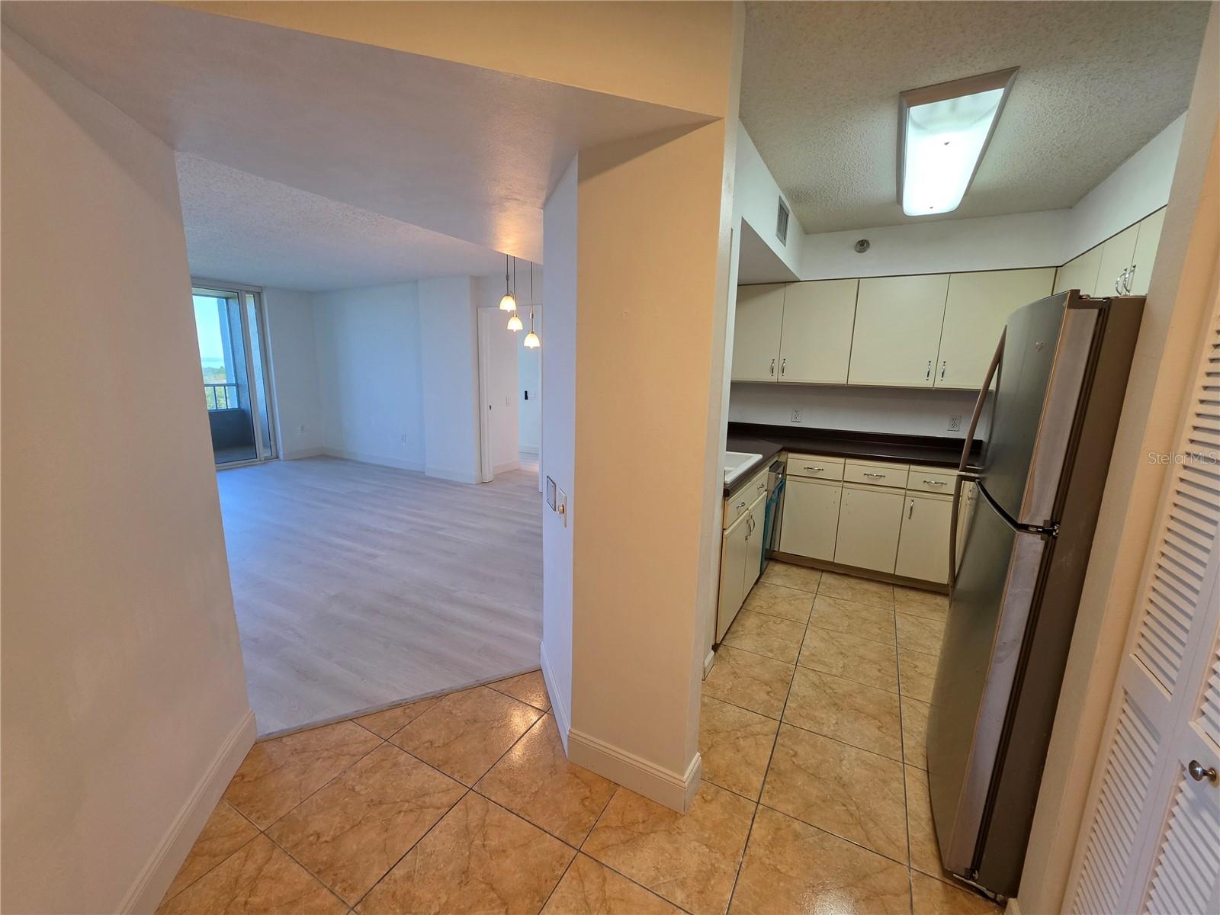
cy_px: 458
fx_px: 458
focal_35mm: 13
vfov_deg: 89.9
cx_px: 610
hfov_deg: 106.2
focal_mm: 2.2
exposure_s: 1/120
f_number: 1.9
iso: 160
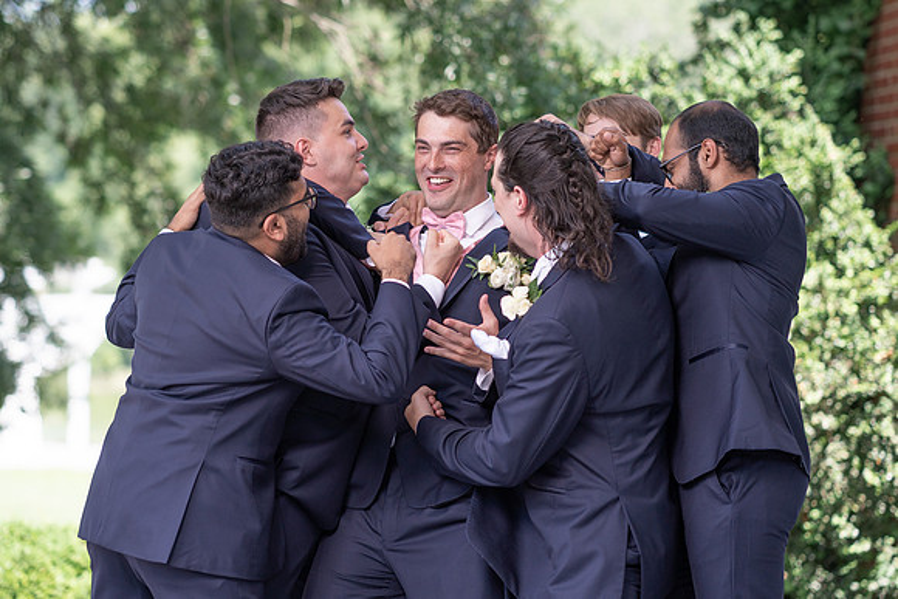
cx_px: 435
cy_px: 290
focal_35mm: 118
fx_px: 2933
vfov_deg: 11.7
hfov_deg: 17.4
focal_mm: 85
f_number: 2.2
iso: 100
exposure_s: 1/1000
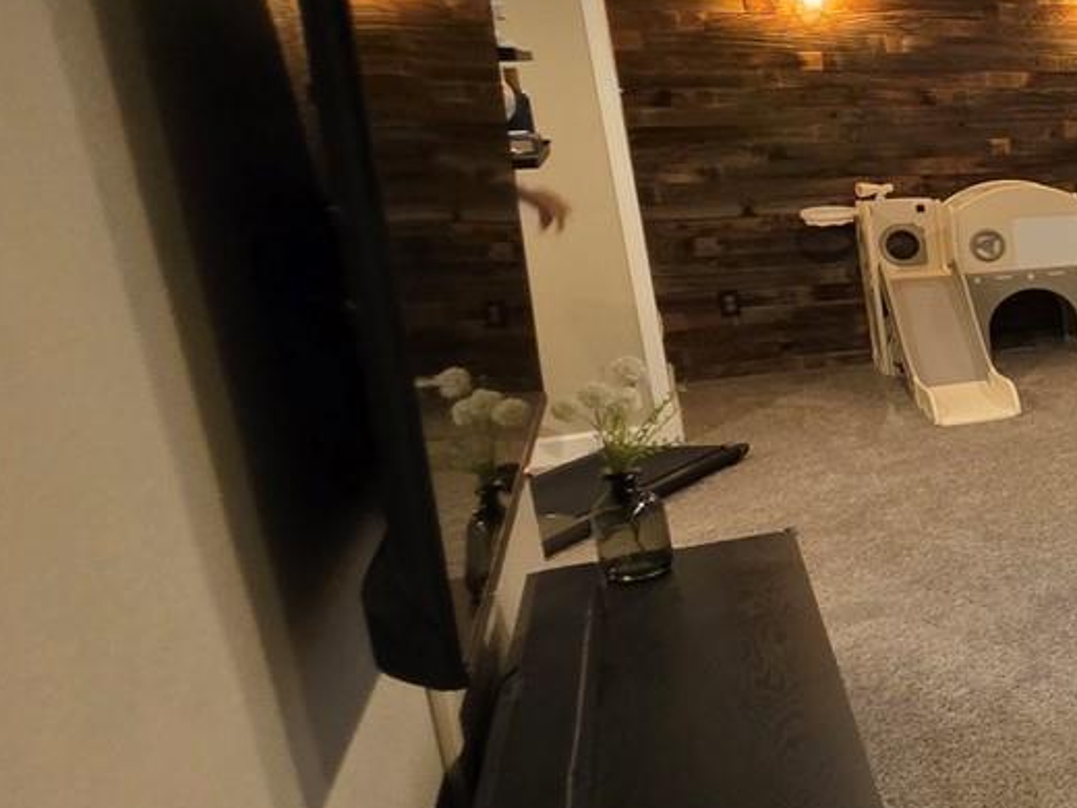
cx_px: 1582
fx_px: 1245
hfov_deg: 29.7
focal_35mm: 40
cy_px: 425
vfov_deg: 36.0
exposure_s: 1/60
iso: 500
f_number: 1.9
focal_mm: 2.2
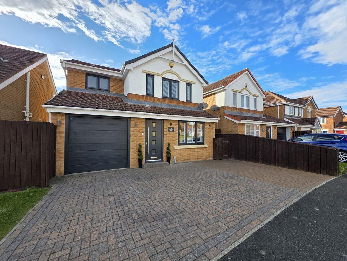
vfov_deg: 89.9
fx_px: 130
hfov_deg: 106.2
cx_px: 174
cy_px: 130
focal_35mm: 13
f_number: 1.9
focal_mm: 2.2
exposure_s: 1/1036
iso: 40
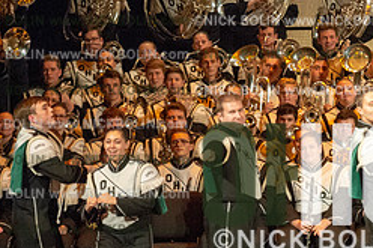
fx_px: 4607
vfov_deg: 3.1
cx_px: 308
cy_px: 194
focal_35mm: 445
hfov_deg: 4.6
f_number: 5.6
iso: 8000
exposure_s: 1/320
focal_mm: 190
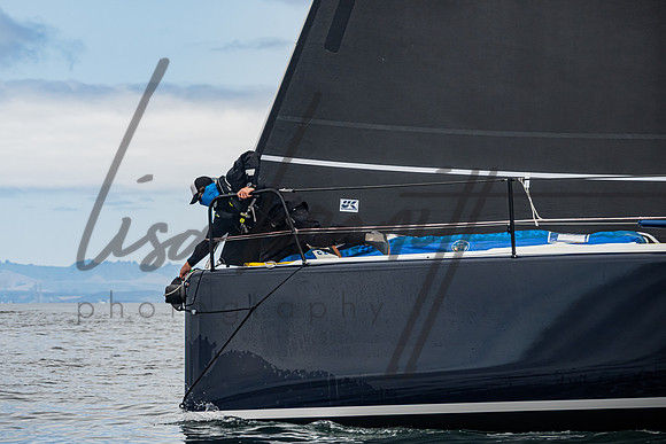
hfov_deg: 8.9
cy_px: 177
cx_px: 298
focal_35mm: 231
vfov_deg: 5.9
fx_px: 4278
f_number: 7.6
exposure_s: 1/1600
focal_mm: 185
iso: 640
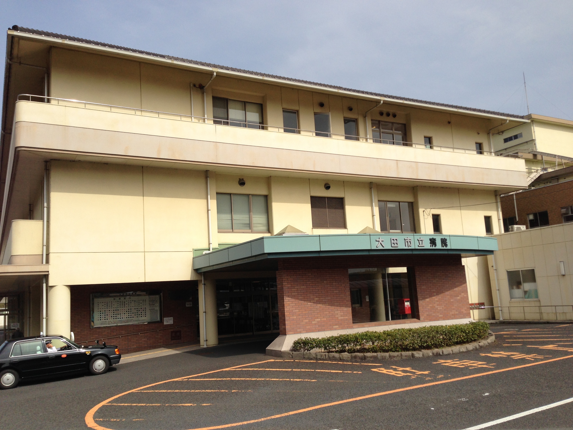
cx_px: 286
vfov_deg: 42.9
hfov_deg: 55.4
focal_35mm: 33
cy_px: 215
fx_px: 546
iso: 50
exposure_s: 1/1938
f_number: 2.4
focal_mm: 4.13
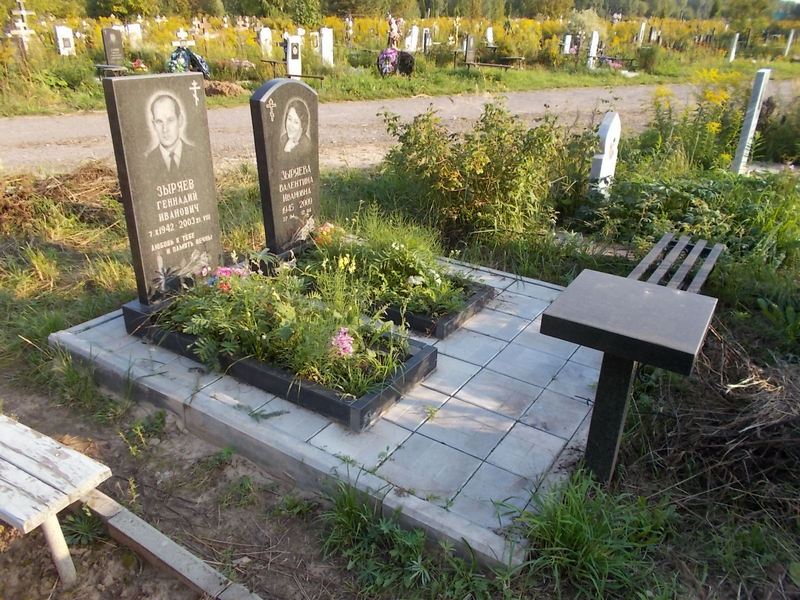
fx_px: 601
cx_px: 400
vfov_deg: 53.1
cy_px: 300
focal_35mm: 26
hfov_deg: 67.3
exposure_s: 1/250
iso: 80
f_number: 3.2
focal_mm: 4.6
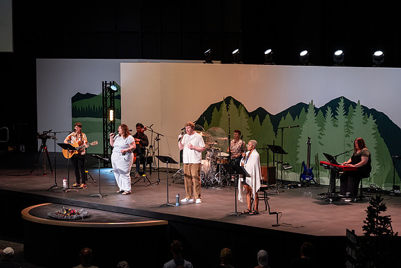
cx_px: 200
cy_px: 134
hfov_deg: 17.6
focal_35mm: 116
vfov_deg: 11.8
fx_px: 1292
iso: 800
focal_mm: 77.3
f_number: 2.8
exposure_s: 1/110
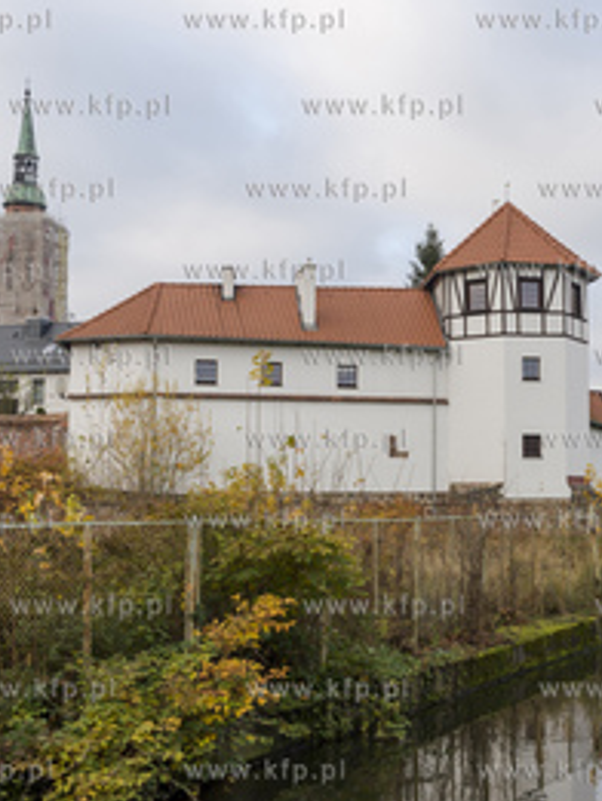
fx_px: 1228
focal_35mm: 53
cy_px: 397
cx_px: 491
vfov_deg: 36.2
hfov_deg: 27.0
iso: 400
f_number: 4
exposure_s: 1/1600
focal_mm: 36
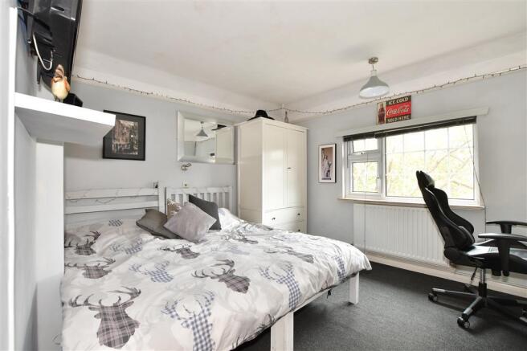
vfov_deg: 77.3
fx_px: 220
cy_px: 176
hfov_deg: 100.4
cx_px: 264
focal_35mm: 15
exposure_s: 1/5
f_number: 8
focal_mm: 10
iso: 200
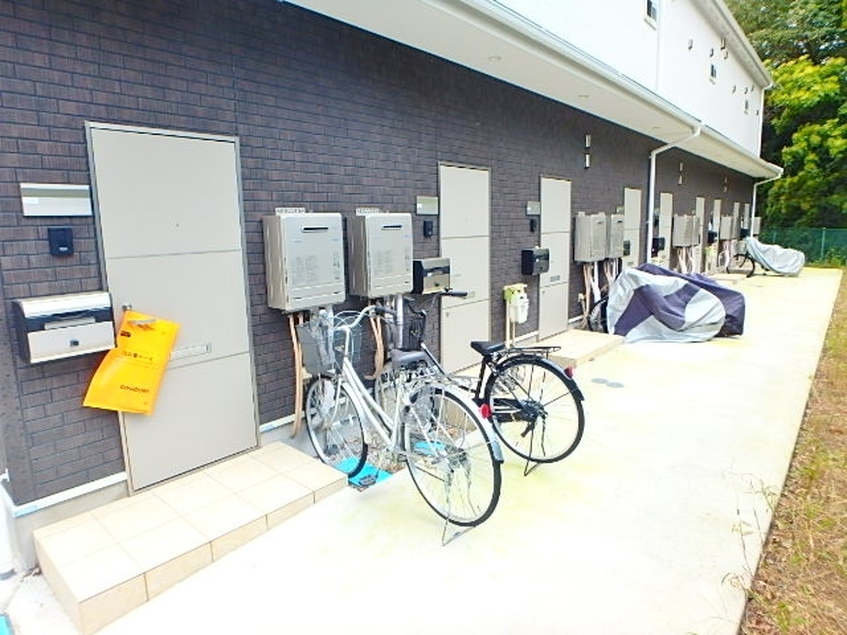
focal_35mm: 21
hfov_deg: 79.0
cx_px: 424
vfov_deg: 63.4
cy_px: 318
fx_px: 514
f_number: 3.5
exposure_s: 1/125
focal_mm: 3.7
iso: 125
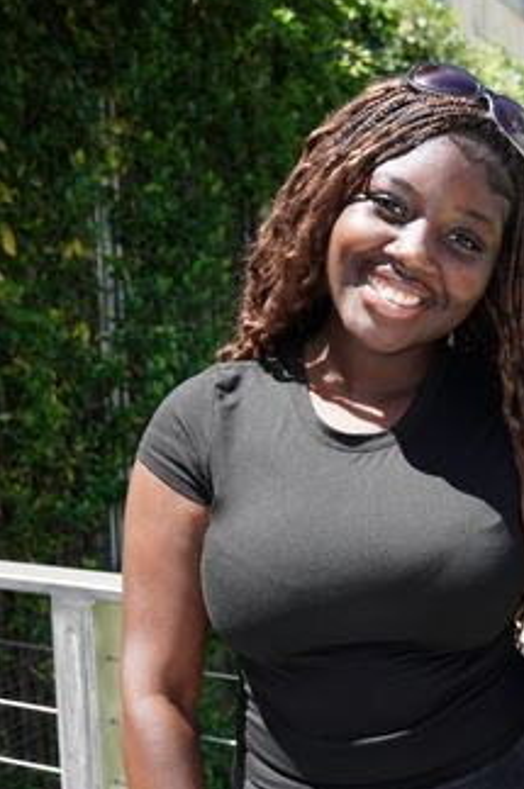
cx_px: 403
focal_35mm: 51
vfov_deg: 38.5
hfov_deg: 26.0
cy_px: 519
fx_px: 1117
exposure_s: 1/100
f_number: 4
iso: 100
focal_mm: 22
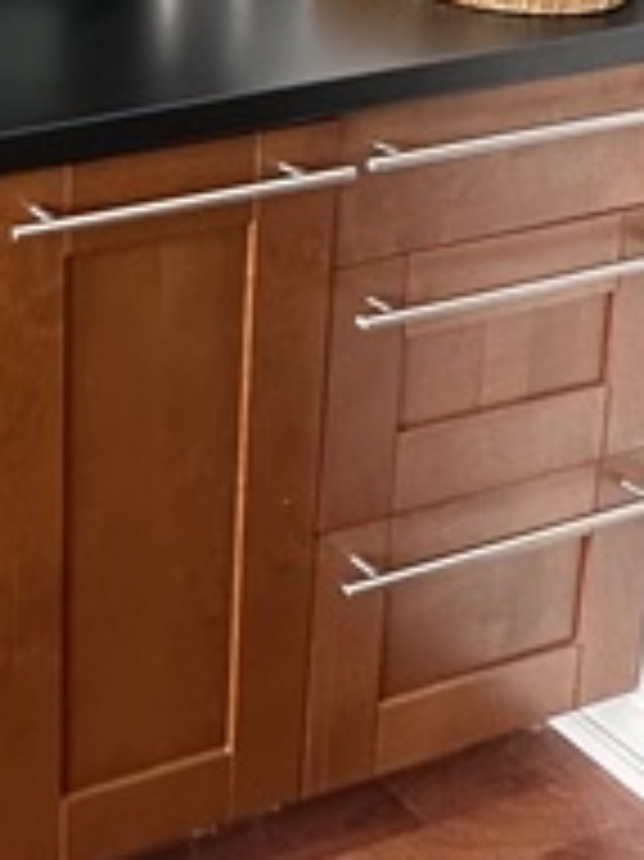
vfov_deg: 34.2
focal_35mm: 49
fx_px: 1217
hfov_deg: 22.6
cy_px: -65
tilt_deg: -11.7
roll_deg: +4.2
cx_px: -392
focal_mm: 2.22
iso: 500
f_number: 2.2
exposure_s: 1/60
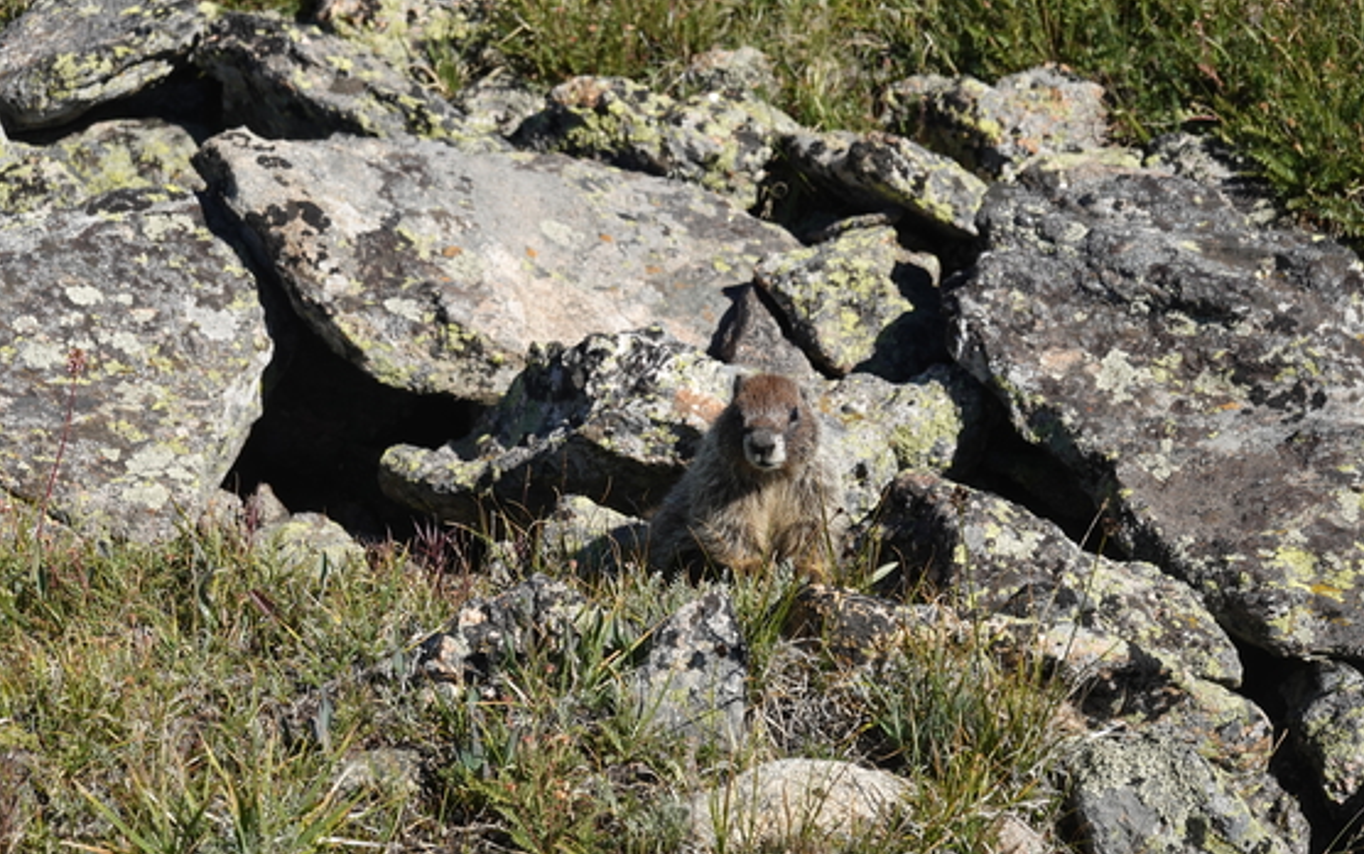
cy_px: 406
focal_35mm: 118
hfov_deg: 17.7
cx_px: 684
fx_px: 4388
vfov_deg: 11.1
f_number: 4.5
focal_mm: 41.93
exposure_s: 1/640
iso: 100
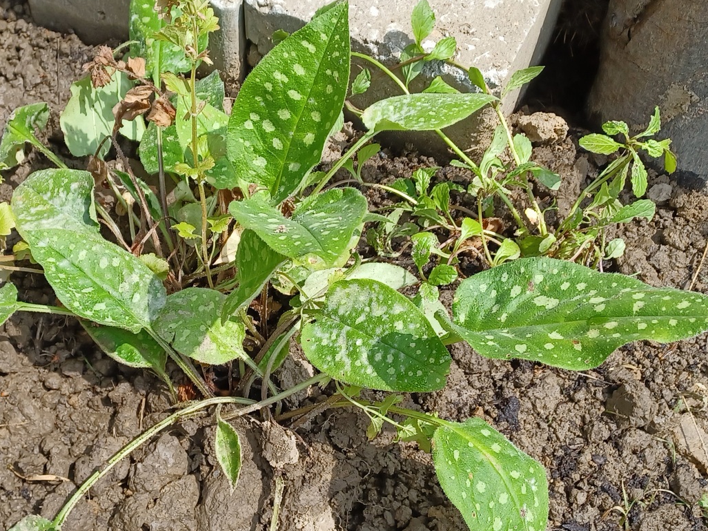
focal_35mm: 26
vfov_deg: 53.0
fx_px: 532
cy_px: 260
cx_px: 356
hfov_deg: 67.3
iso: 32
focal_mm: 4.6
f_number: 1.8
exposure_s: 1/267
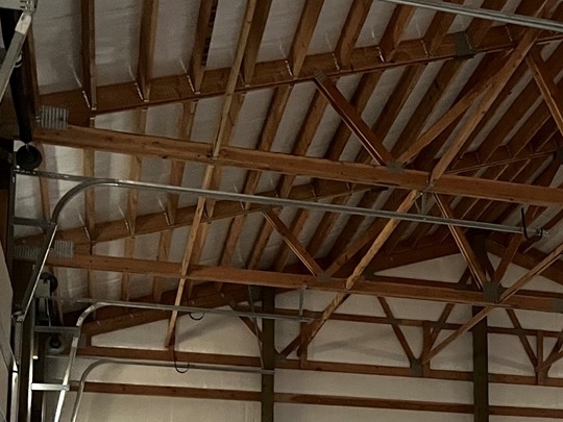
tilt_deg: +6.6
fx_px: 1252
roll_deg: +0.8
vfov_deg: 18.5
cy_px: 451
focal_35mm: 77
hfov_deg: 24.0
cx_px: 591
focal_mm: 5.1
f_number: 1.6
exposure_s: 1/33
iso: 640
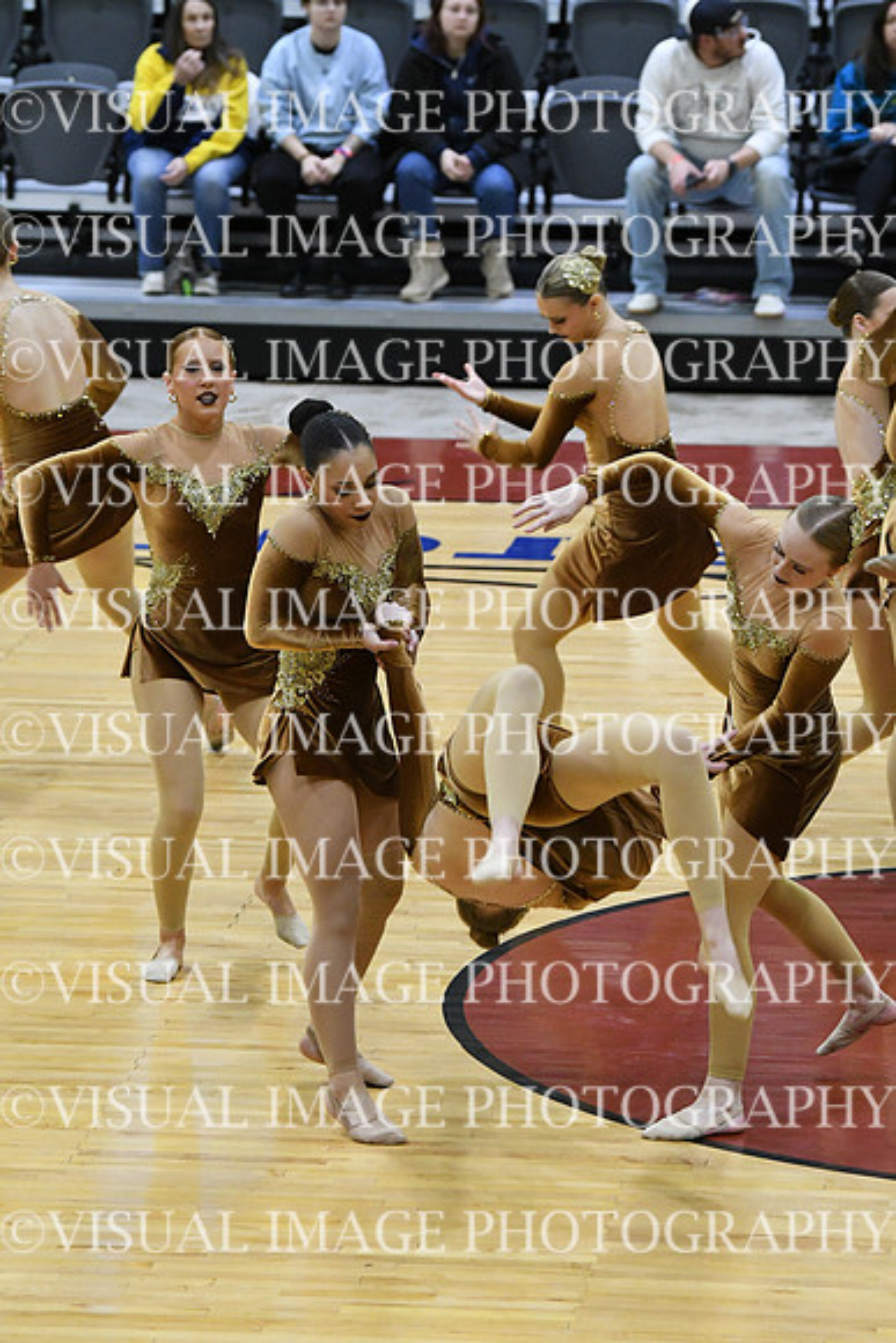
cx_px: 448
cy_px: 672
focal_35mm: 195
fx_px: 7275
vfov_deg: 10.5
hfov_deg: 7.0
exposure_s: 1/400
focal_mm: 130
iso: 5000
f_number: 4
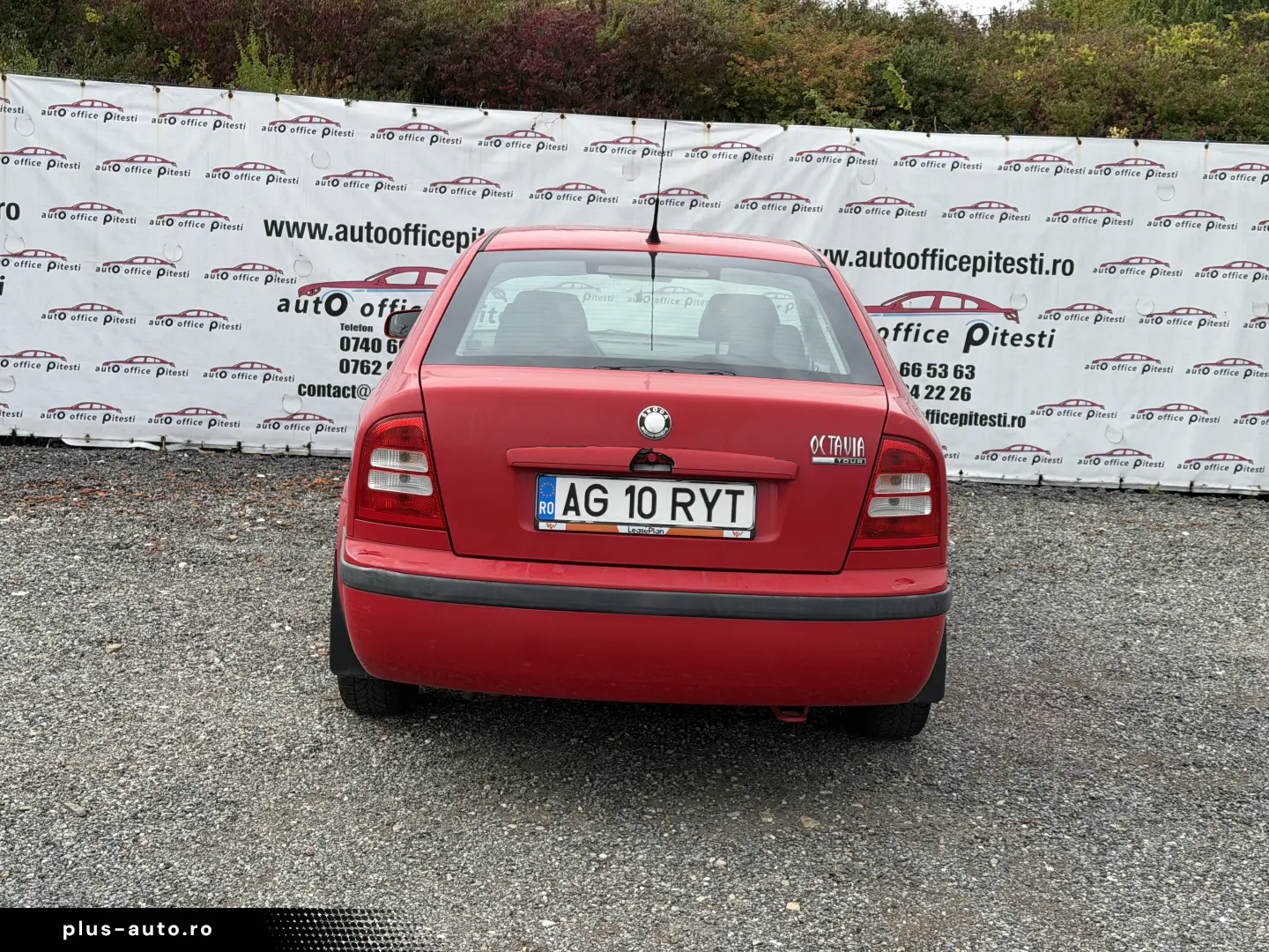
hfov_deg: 39.7
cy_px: 476
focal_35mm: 48
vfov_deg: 30.3
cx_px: 634
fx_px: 1760
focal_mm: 6.76
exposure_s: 1/2273
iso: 64
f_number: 1.78
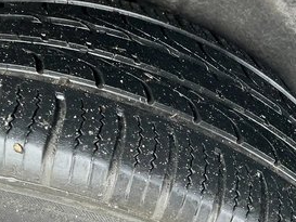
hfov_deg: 45.5
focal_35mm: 41
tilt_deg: -44.3
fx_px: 351
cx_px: 177
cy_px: 159
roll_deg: -37.0
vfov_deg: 34.6
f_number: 1.8
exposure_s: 1/122
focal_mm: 3
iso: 64
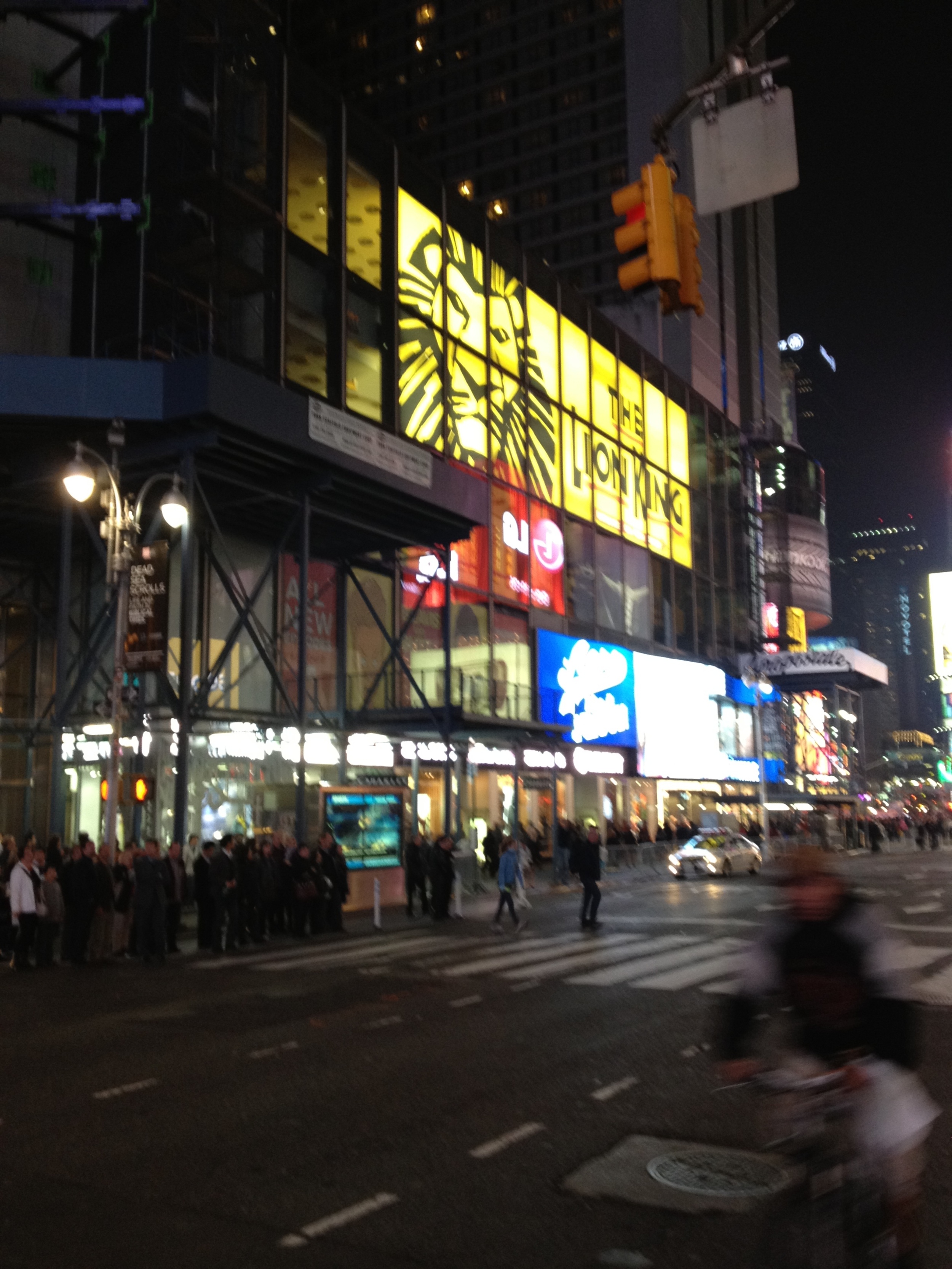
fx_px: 1283
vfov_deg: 52.6
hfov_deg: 40.7
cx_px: 476
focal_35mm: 35
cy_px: 634
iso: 125
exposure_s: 1/20
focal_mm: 4.28
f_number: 2.4
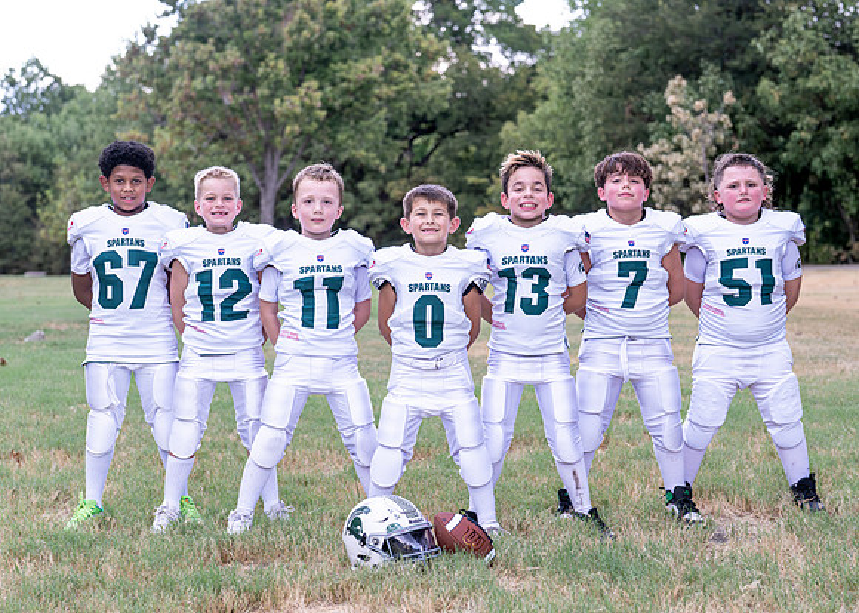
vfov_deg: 19.4
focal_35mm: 73
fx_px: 1791
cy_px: 325
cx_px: 417
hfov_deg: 27.0
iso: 800
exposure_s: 1/320
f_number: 2.8
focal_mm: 50
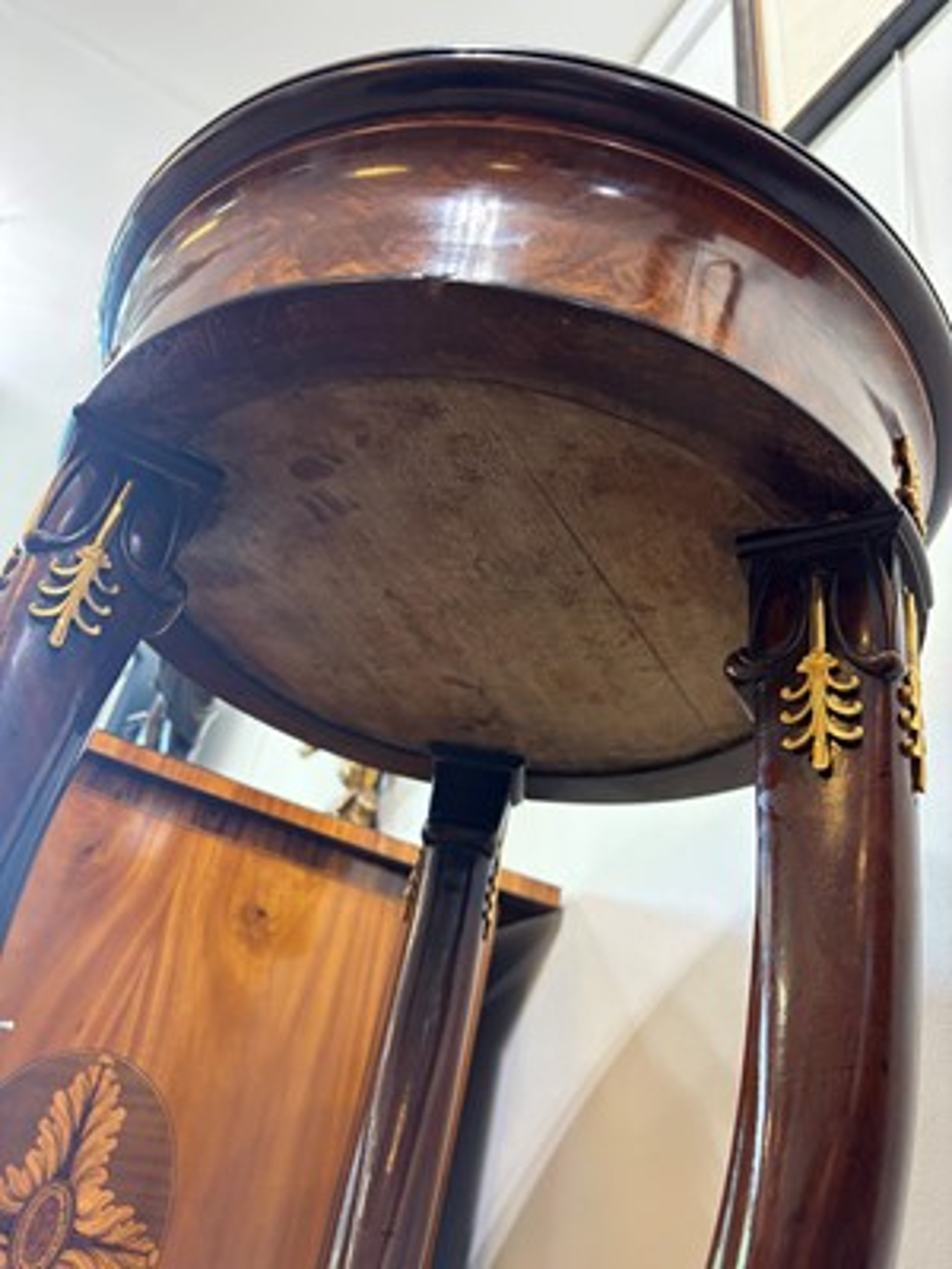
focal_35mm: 26
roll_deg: -12.6
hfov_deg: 53.1
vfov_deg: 67.3
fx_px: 953
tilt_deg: +33.0
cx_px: 476
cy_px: 634
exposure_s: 1/50
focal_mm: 5.96
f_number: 1.6
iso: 160
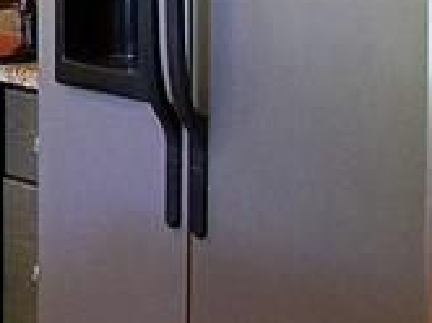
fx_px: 2692
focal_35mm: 216
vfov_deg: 6.8
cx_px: -539
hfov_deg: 8.5
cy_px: -60
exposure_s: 1/3.1
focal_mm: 8.9
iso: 147
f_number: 2.8
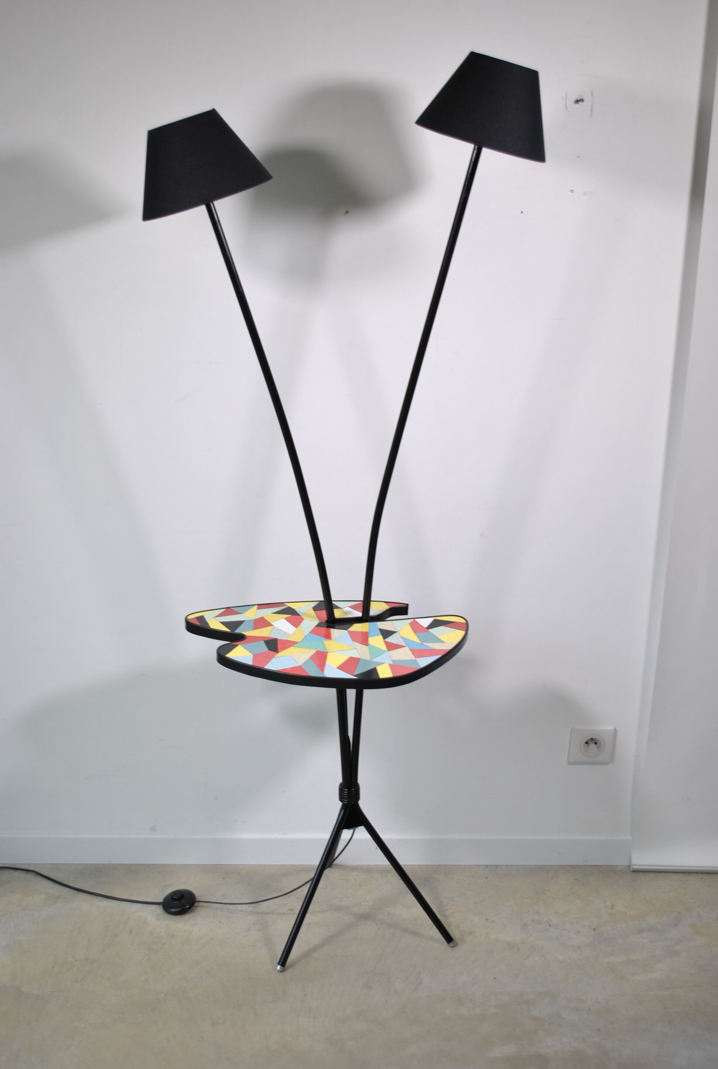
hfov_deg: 31.0
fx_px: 1295
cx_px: 359
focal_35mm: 44
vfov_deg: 44.9
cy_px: 534
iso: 200
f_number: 5
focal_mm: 29
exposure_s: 1/40
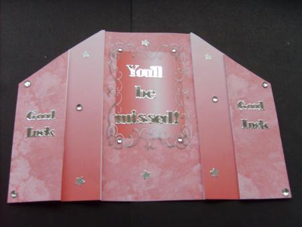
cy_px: 114
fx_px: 306
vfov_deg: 40.7
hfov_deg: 52.6
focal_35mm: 35
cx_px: 151
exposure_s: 1/30
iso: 93
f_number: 2.8
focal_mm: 5.8
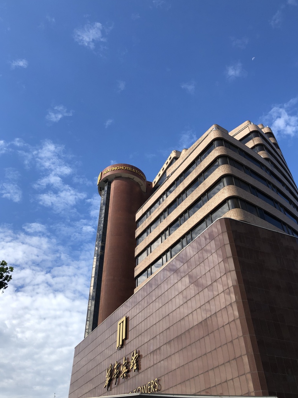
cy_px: 192
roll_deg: +2.7
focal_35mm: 29
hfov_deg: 48.2
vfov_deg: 61.6
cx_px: 147
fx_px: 333
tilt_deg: +43.8
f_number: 1.8
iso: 20
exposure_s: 1/979
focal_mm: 4
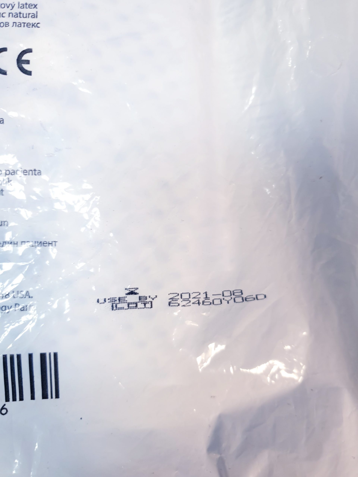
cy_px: 238
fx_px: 359
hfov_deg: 53.1
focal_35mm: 26
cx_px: 179
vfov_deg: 67.3
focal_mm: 4.3
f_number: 1.5
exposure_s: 1/50
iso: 80
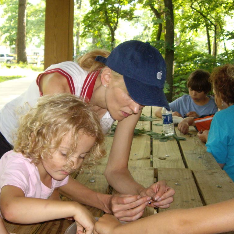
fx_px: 428
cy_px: 127
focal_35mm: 56
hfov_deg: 30.5
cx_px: 100
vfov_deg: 30.5
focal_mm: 6.2
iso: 200
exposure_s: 1/40
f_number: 2.7
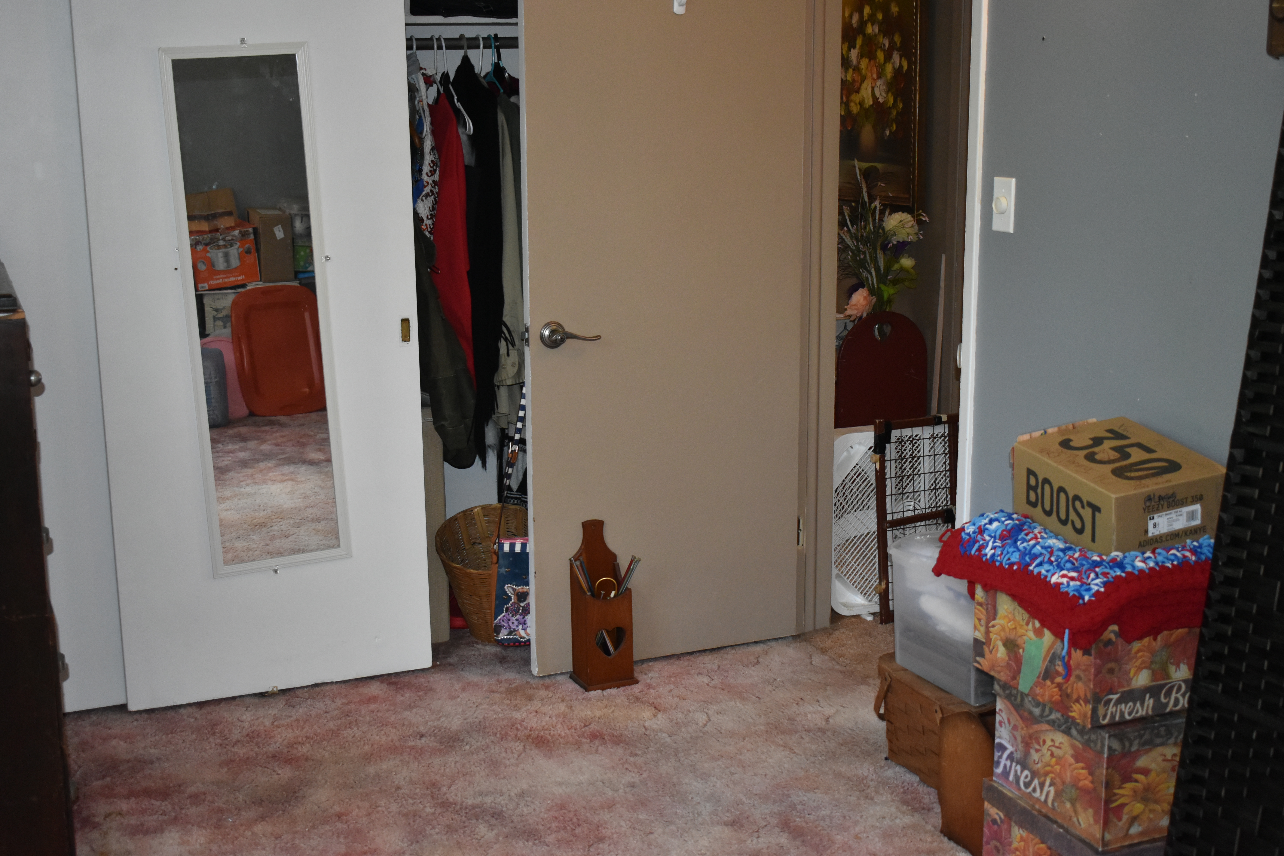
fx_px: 1605
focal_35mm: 45
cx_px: 642
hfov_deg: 43.6
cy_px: 428
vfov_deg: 29.9
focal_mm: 30
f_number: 4.2
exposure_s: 1/200
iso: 2000
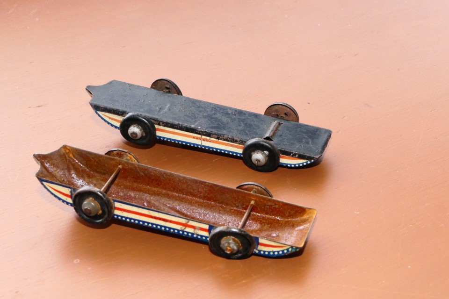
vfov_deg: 21.9
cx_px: 224
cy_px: 150
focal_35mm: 62
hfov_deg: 32.4
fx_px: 773
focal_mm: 22.7
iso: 1600
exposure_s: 1/60
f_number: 8
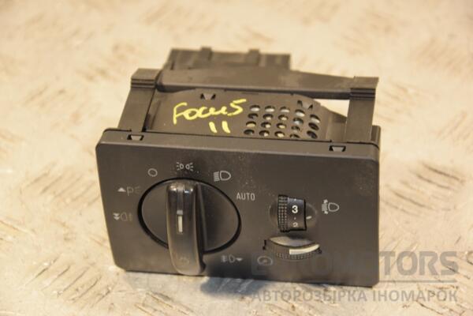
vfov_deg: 10.8
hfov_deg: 16.1
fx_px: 1675
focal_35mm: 128
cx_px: 236
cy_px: 158
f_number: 5.6
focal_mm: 85
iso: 800
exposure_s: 1/100
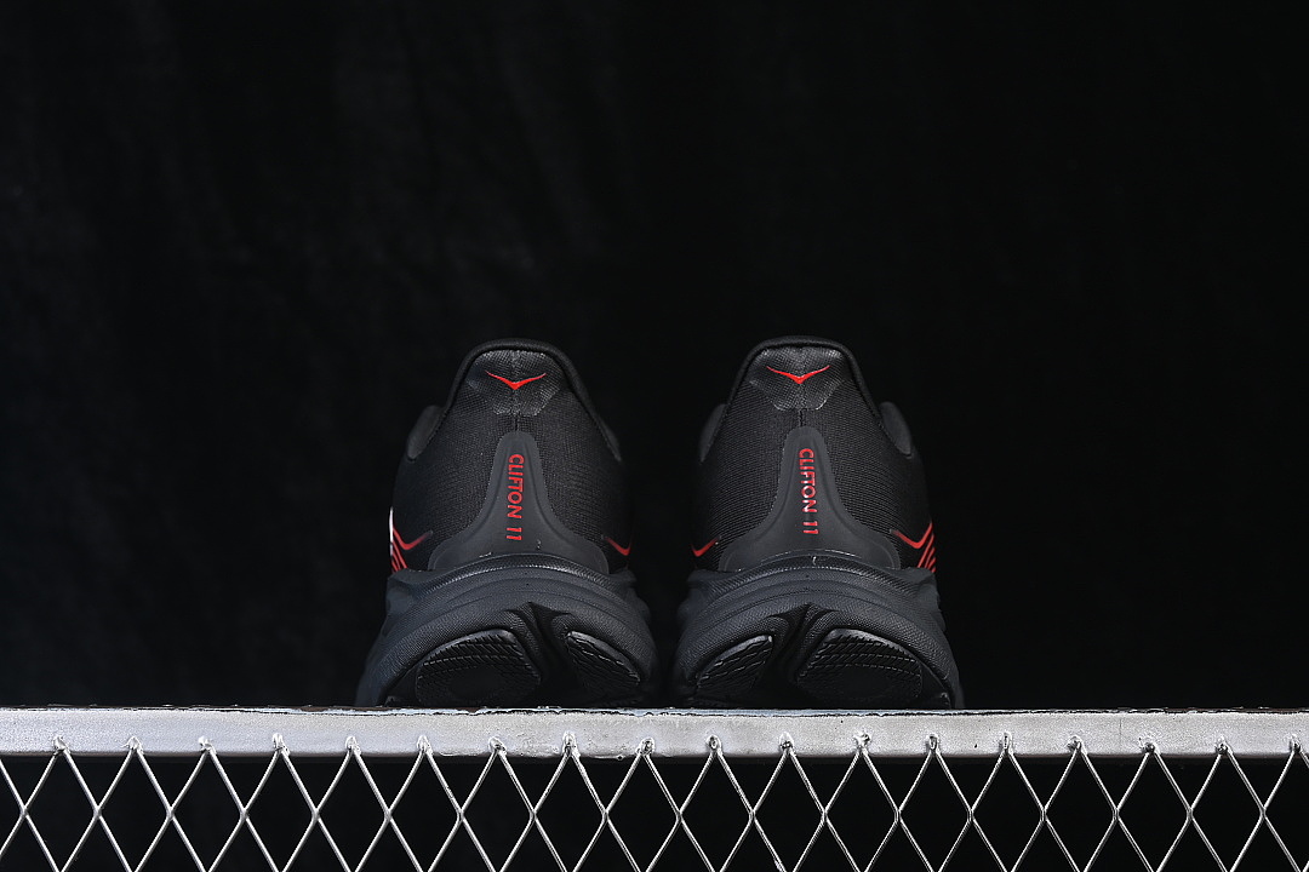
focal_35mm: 75
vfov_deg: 18.2
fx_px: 2727
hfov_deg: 27.0
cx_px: 654
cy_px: 436
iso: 160
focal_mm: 50
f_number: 6.3
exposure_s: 1/60
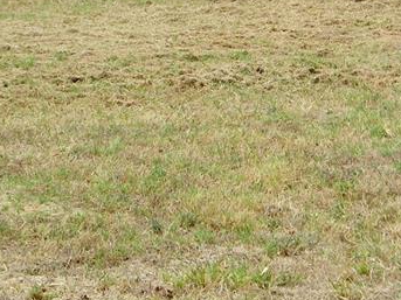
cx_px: 408
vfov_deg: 8.4
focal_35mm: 176
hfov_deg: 11.1
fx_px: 2038
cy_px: -30
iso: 80
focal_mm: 10.6
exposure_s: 1/250
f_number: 4.1
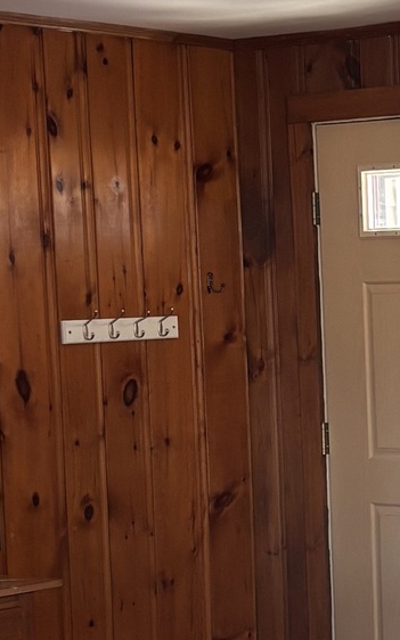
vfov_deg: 18.3
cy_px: 511
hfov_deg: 11.2
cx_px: 581
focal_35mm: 113
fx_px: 1972
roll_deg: +1.2
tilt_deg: -6.3
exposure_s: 1/110
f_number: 1.6
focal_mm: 5.96
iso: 125
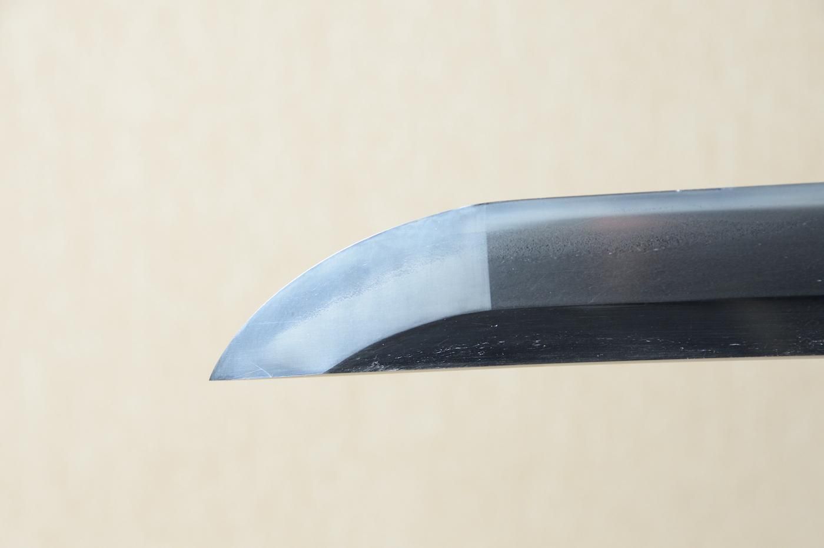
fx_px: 3602
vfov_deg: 8.7
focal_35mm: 158
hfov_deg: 13.1
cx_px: 412
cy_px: 274
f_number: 11
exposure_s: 1/2
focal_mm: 105
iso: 400
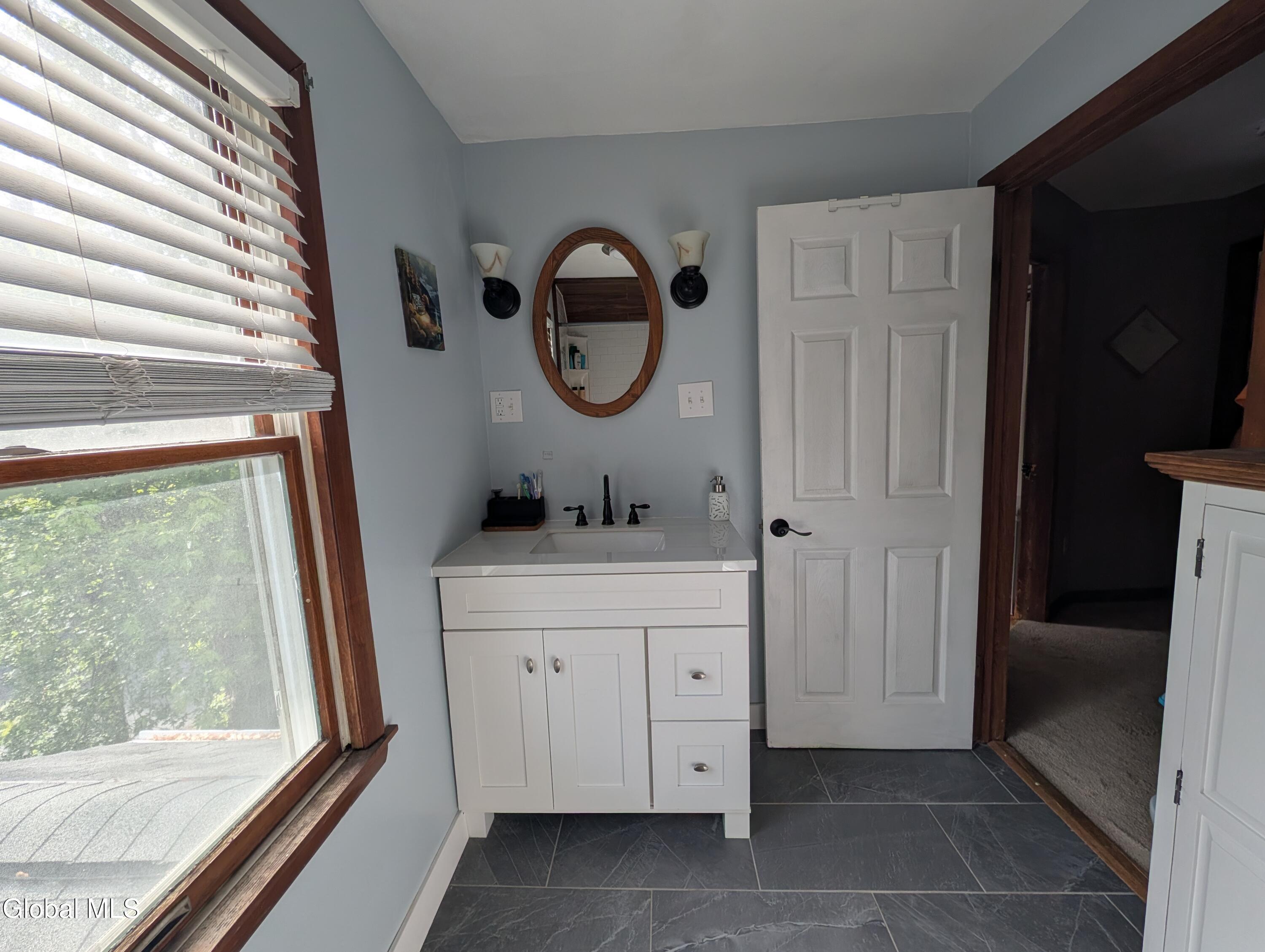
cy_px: 476
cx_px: 632
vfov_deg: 94.6
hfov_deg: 110.5
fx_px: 439
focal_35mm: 12
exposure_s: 1/380
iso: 62
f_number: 1.7
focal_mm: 2.02
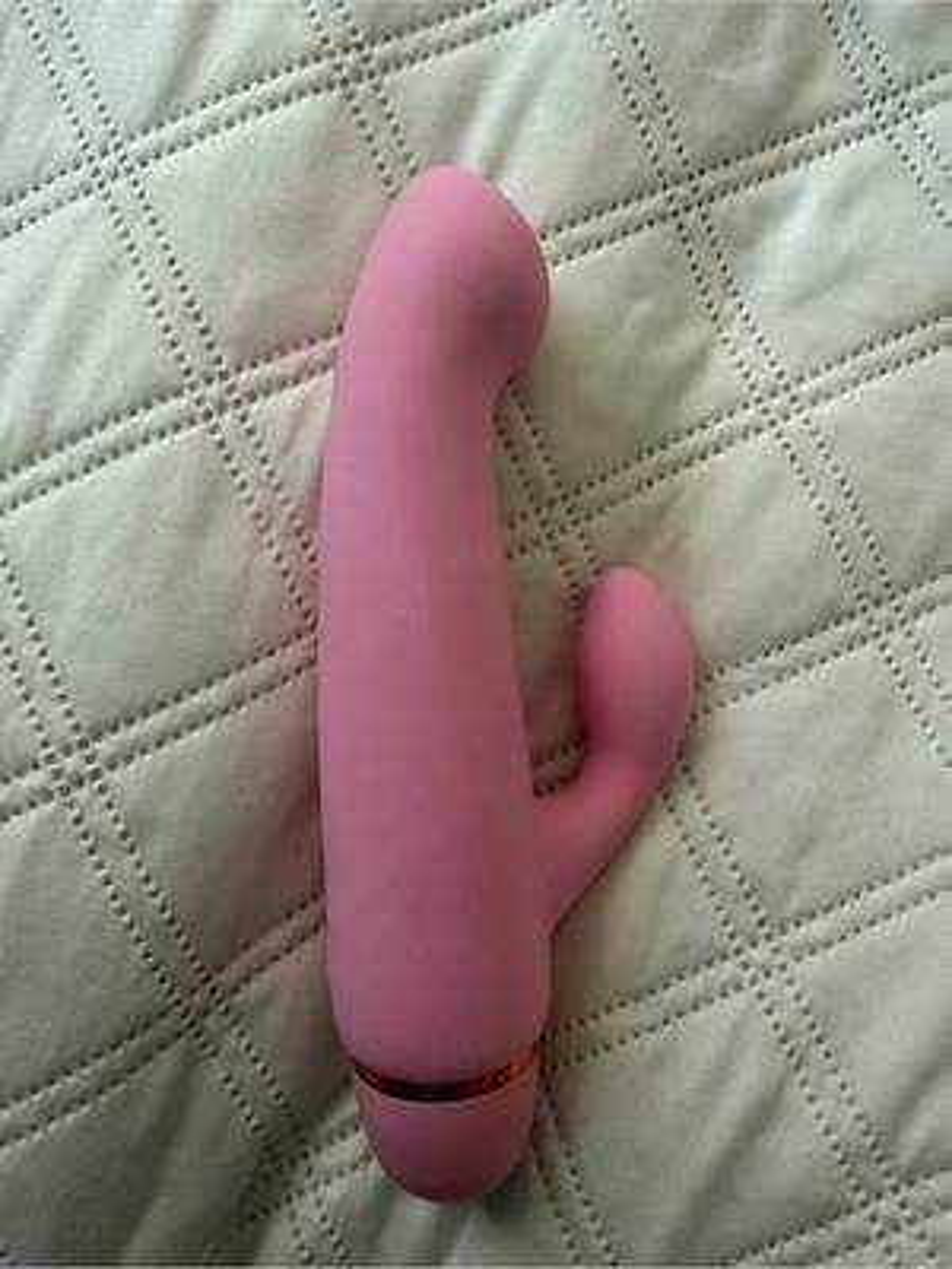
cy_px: 634
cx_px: 476
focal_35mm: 27
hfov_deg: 51.4
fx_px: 990
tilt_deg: -73.5
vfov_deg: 65.3
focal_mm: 2.22
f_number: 2.2
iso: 500
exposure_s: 1/60
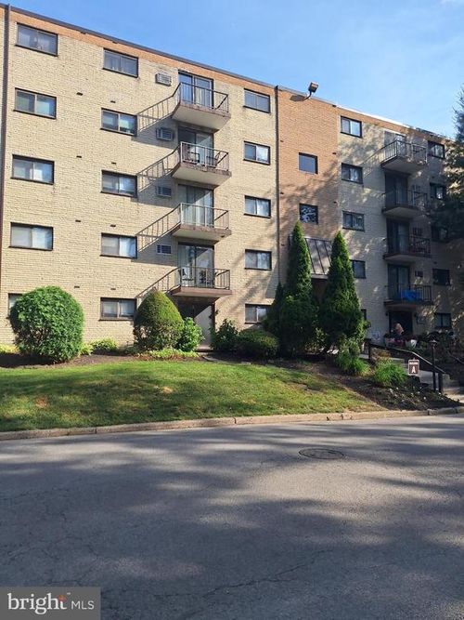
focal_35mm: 23
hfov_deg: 58.9
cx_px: 232
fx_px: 411
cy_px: 310
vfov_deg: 73.9
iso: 25
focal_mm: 5.54
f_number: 1.8
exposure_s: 1/1842
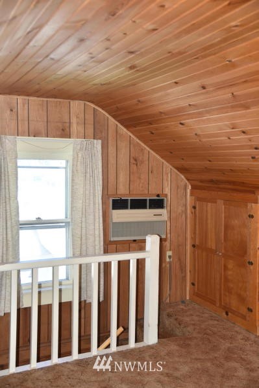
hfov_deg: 35.0
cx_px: 130
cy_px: 194
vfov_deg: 50.7
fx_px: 410
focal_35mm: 38
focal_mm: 38
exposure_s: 1/60
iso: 200
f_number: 4
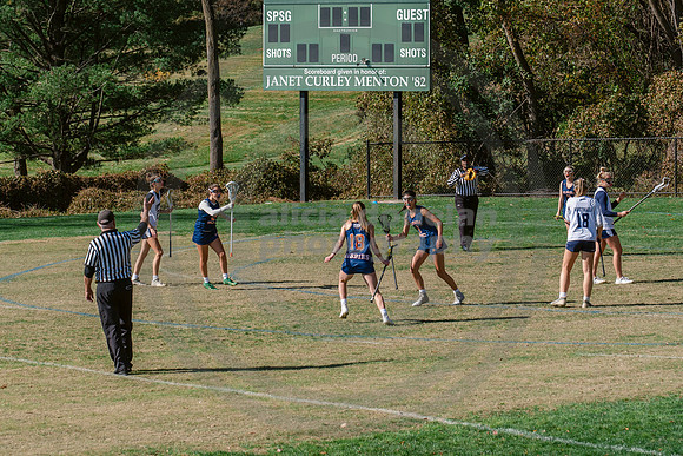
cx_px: 319
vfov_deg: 9.5
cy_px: 167
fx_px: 2739
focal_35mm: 144
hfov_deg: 14.2
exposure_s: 1/800
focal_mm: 105
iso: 250
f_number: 7.1
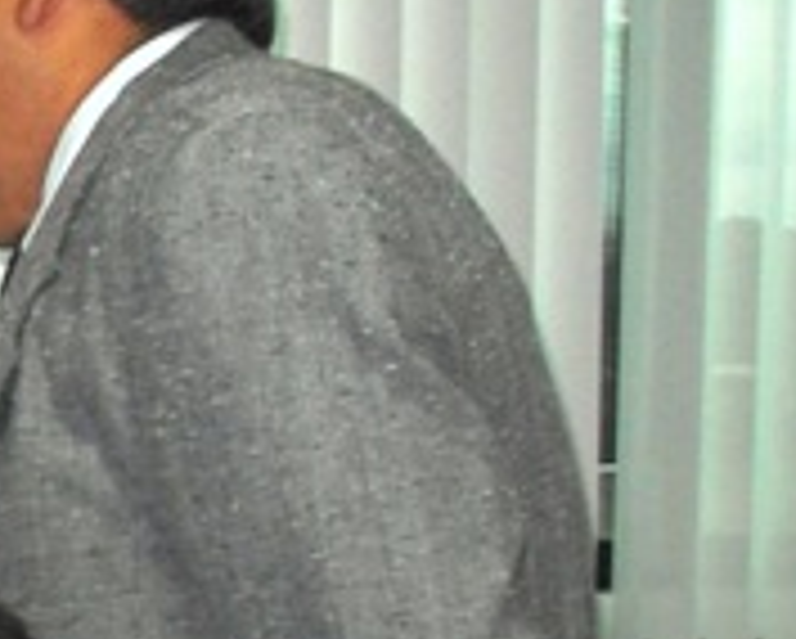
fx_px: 4151
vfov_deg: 8.6
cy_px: 976
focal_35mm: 176
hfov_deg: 10.1
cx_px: -841
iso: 100
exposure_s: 1/45
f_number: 3.1
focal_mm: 7.1
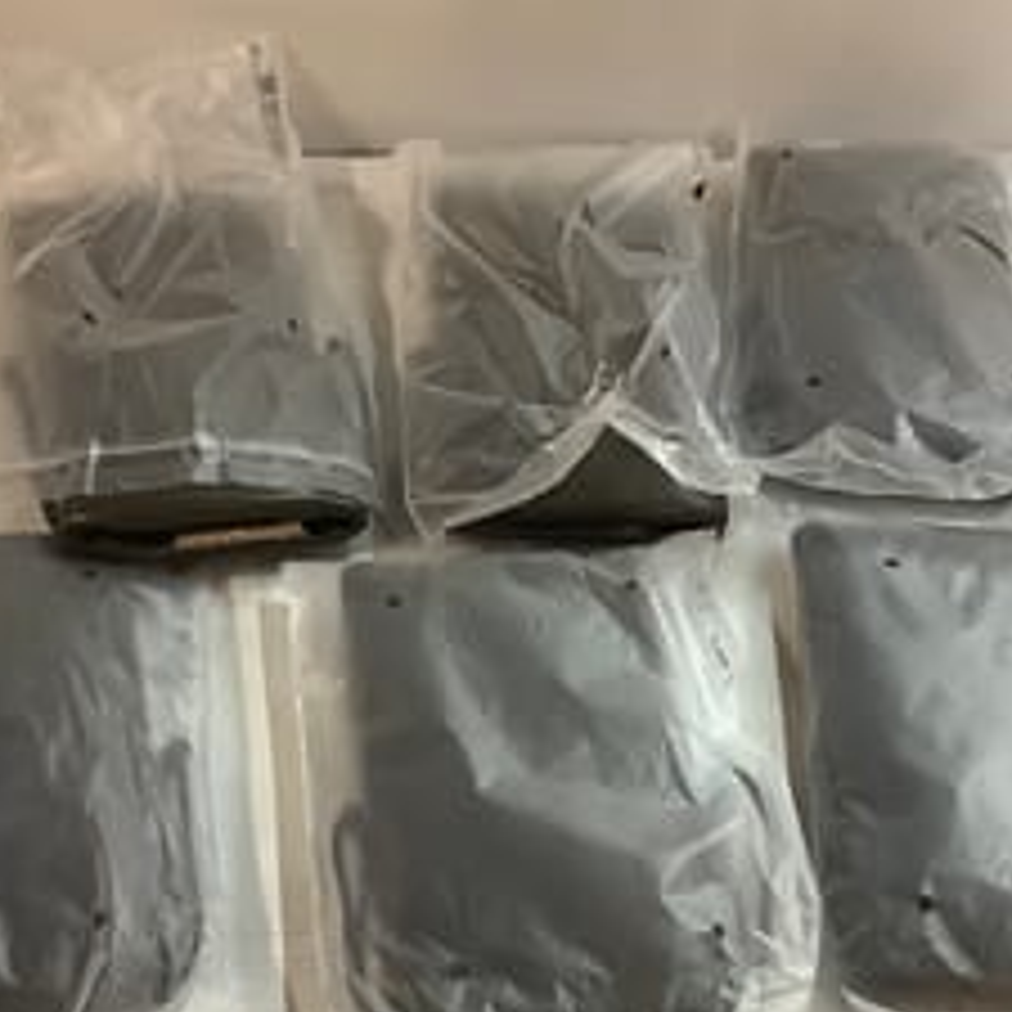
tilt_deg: -48.6
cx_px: 562
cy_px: 587
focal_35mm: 61
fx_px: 2018
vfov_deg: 28.1
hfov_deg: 28.1
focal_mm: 3.3
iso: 160
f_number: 2.4
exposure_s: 1/50
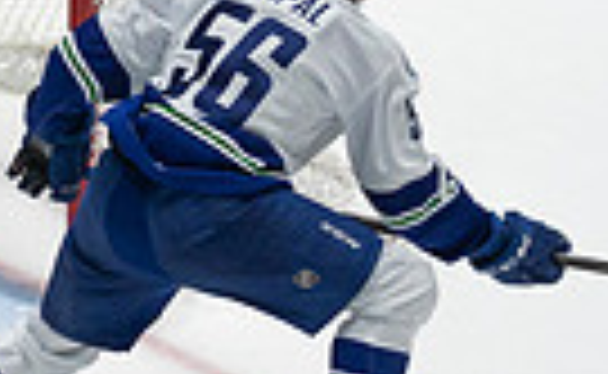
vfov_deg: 1.5
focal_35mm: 842
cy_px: 186
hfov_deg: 2.5
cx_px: -689
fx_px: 13888
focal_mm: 131
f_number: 4
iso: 1250
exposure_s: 1/800
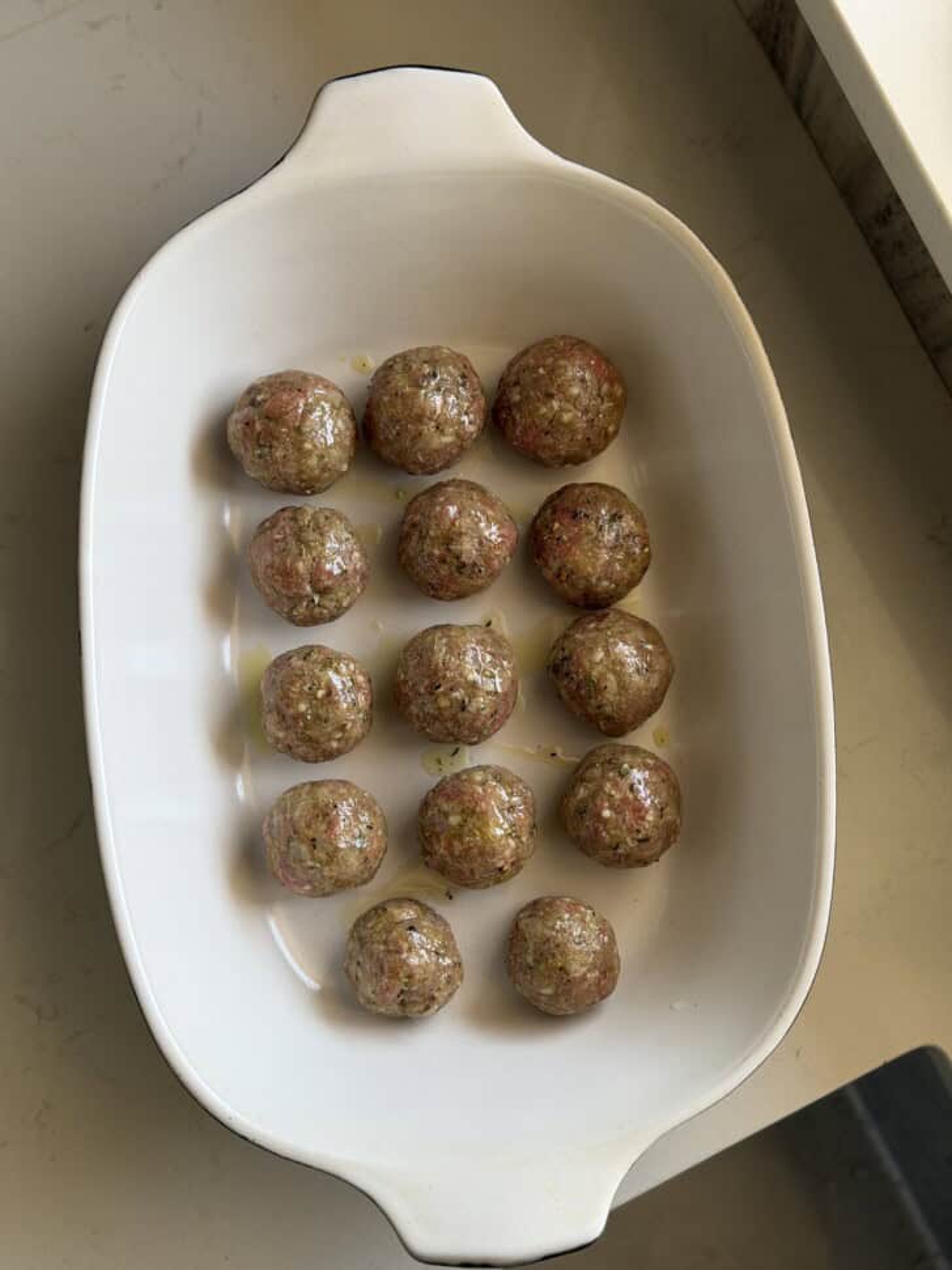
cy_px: 635
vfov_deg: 39.7
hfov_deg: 30.3
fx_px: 1760
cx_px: 476
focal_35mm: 48
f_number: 1.8
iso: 80
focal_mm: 6.8
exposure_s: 1/121
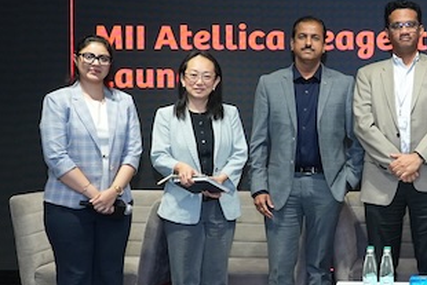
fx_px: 1032
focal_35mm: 87
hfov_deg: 22.6
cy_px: 172
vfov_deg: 15.7
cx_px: 405
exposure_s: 1/160
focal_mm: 30
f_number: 6.3
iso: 2500
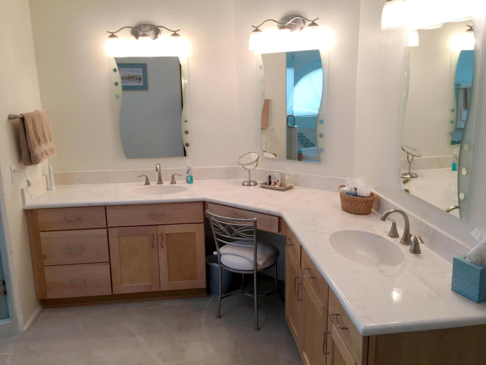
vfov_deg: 48.2
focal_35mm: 29
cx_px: 243
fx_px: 407
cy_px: 182
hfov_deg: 61.7
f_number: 2.2
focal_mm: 4.15
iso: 40
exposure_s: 1/60
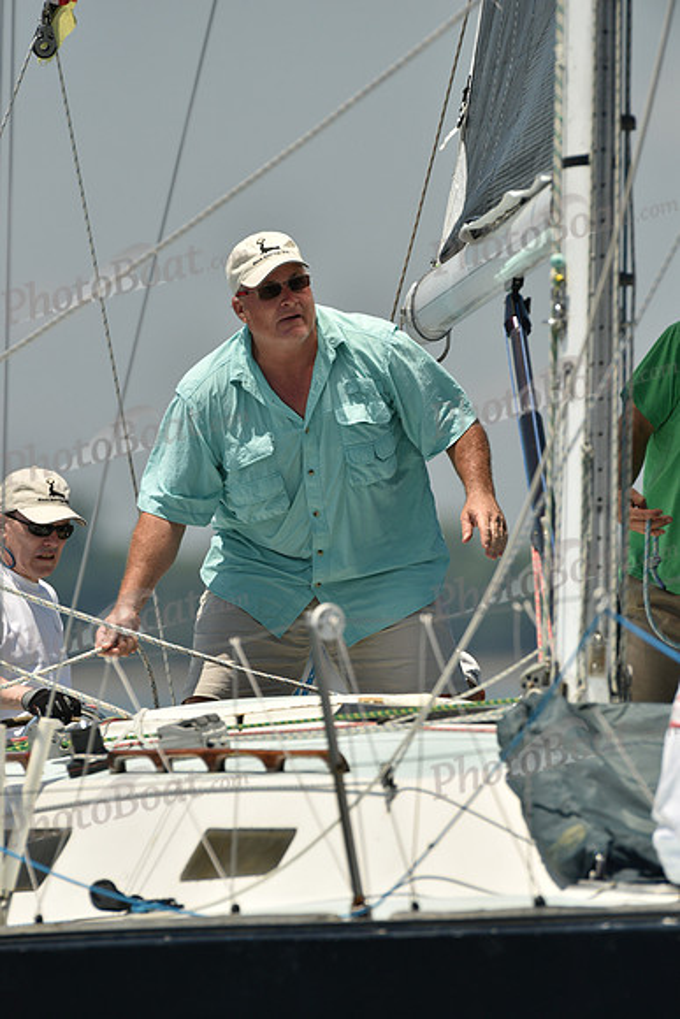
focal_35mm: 600
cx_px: 340
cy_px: 510
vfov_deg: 3.4
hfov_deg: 2.3
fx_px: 16989
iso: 320
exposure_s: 1/3200
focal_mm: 600
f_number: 6.3
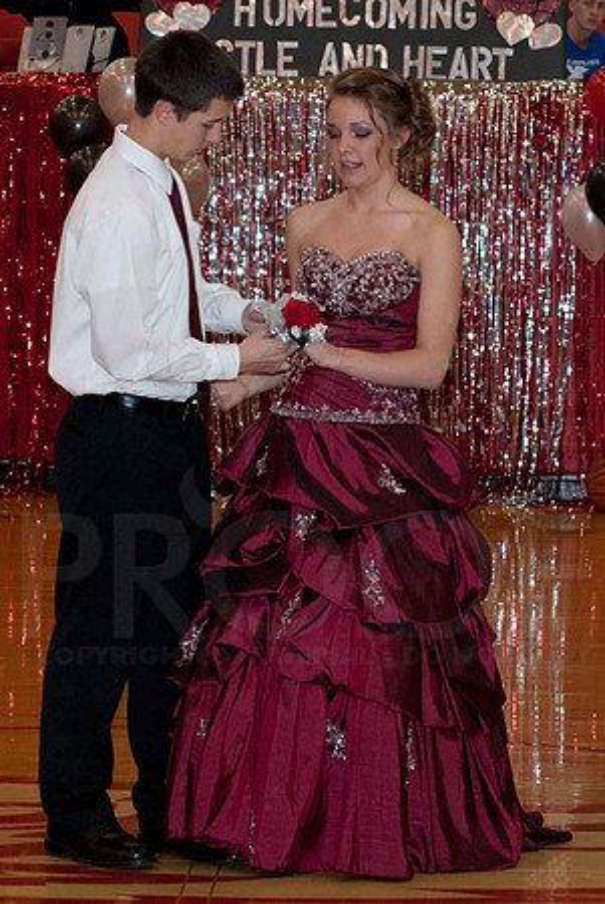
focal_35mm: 75
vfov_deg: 27.0
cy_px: 452
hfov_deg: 18.2
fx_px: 1886
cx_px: 302
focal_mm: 50
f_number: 4
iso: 500
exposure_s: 1/60
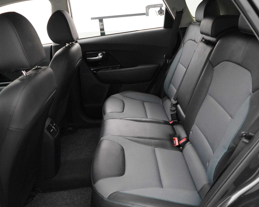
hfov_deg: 55.6
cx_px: 137
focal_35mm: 32
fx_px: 245
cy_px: 105
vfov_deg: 45.8
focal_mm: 28
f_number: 3.5
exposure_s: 1/125
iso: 12800
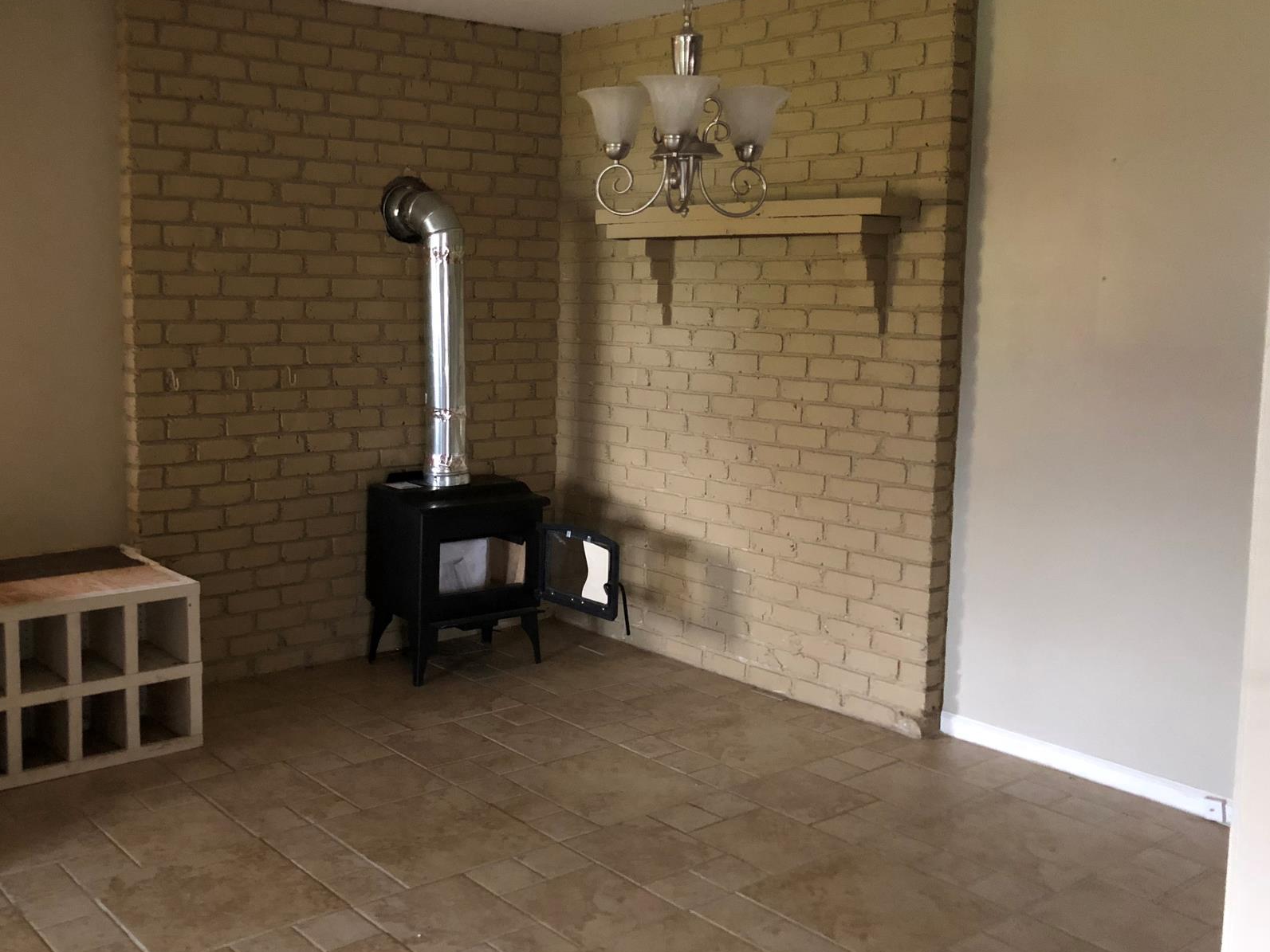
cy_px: 440
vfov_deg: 39.6
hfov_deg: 51.0
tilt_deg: -6.3
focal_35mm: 36
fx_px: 1321
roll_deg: -0.2
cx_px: 510
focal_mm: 4
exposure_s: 1/4
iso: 125
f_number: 1.8
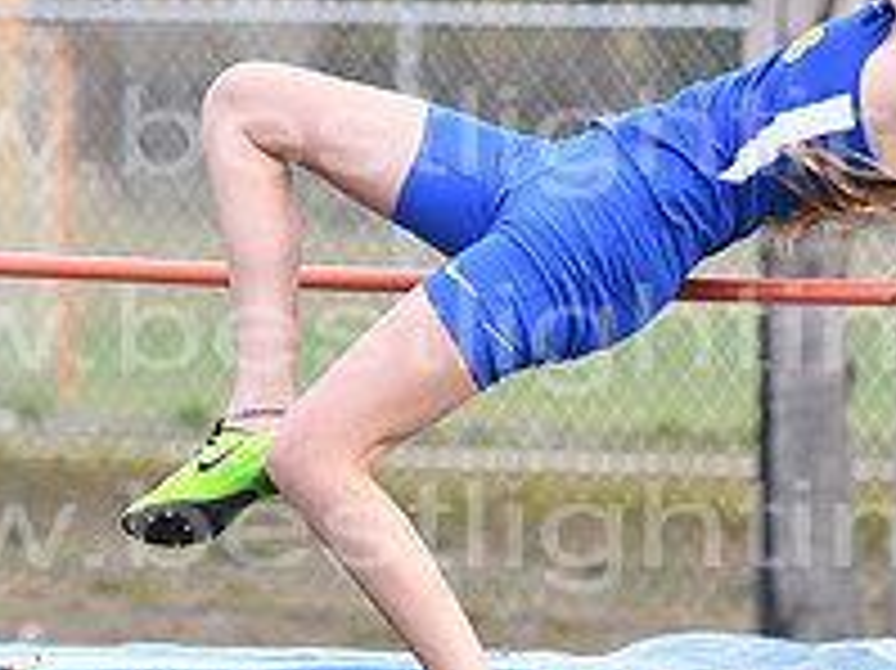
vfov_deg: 2.4
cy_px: 241
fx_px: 16323
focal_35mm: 631
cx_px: 716
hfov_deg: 3.1
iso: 400
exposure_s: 1/1000
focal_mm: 150
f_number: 4
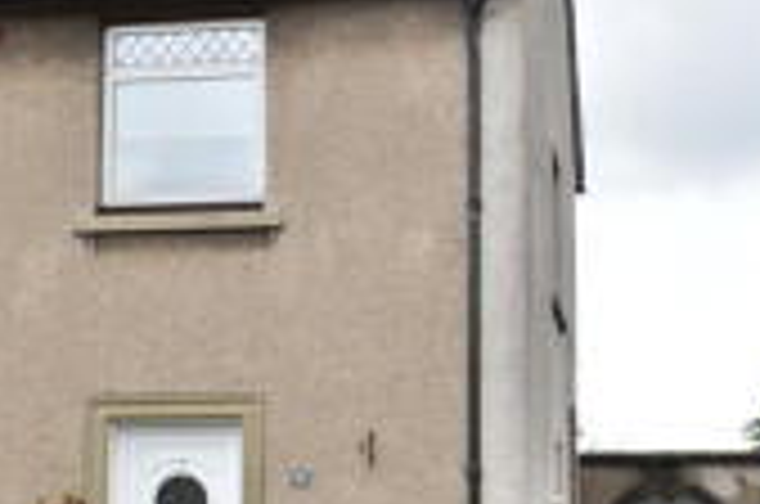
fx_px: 1960
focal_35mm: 93
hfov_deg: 21.9
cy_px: 376
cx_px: 306
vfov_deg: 14.6
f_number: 5
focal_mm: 22
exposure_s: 1/250
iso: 100
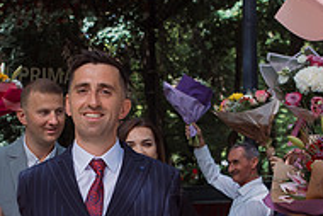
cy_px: 171
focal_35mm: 114
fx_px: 1024
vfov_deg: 12.0
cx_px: 87
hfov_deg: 17.8
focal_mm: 36
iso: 500
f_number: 4
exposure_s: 1/500
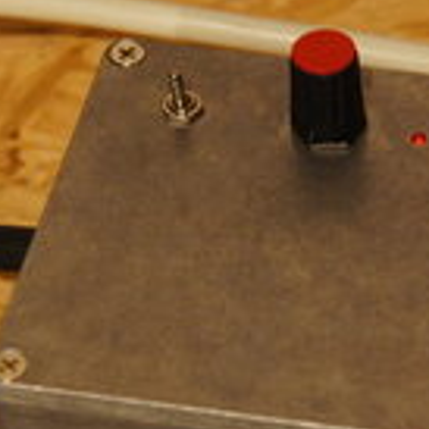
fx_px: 4164
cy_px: 291
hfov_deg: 5.9
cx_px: 301
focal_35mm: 297
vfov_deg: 5.9
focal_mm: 80
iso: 1600
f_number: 5.6
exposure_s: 1/80
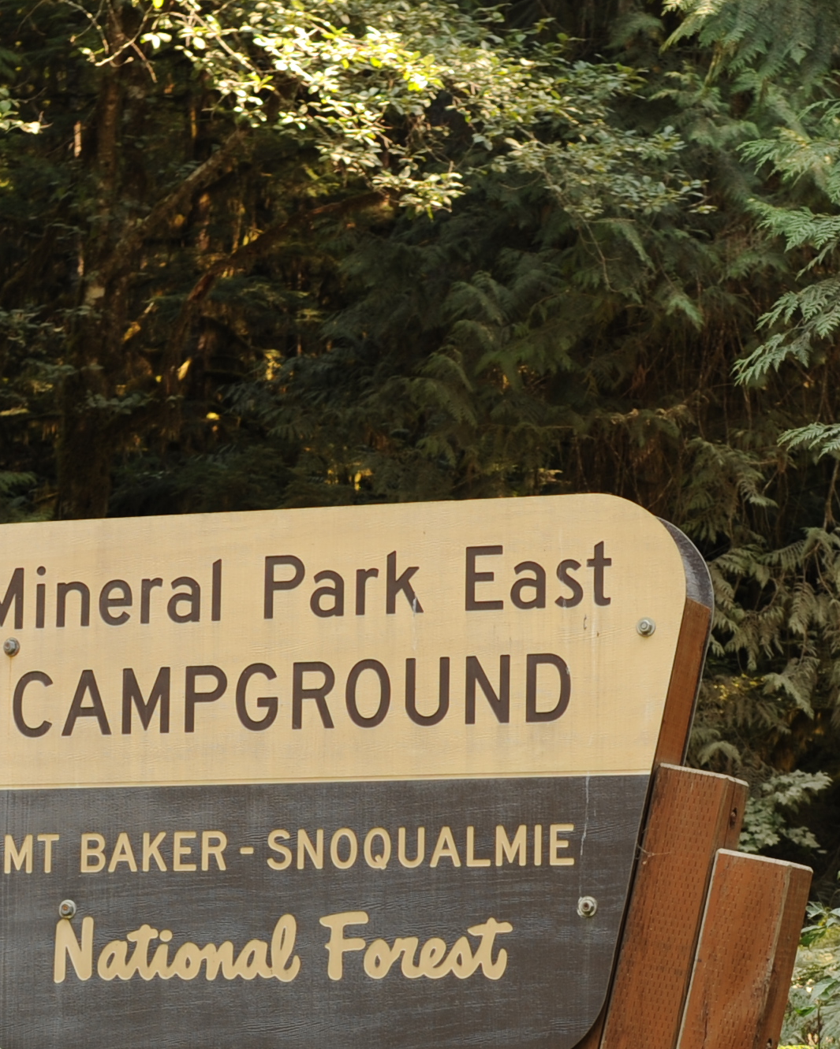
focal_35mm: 105
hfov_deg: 14.6
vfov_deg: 18.0
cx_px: 643
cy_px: 915
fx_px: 3263
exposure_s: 1/60
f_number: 5.6
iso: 200
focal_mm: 35
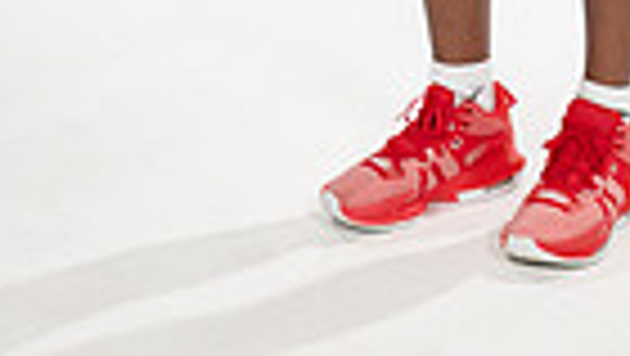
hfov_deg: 11.6
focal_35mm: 185
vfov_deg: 6.2
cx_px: 522
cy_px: -577
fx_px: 3093
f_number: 5.6
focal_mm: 55
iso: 200
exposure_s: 1/250
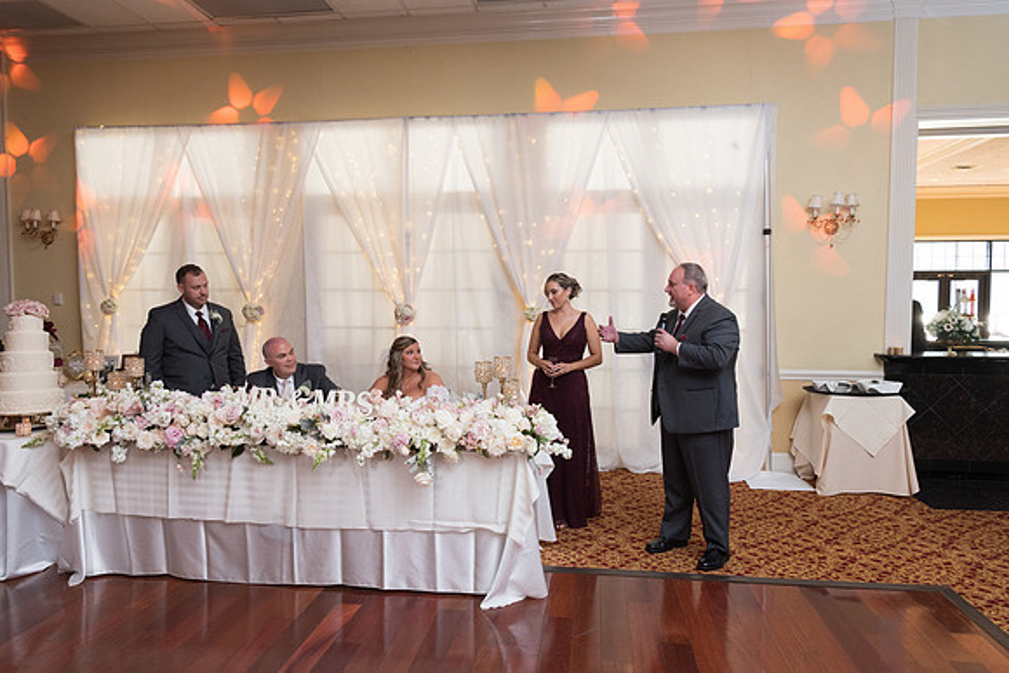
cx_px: 504
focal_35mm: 24
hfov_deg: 73.7
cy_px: 336
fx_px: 673
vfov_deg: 53.2
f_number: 5
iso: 1250
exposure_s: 1/125
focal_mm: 24
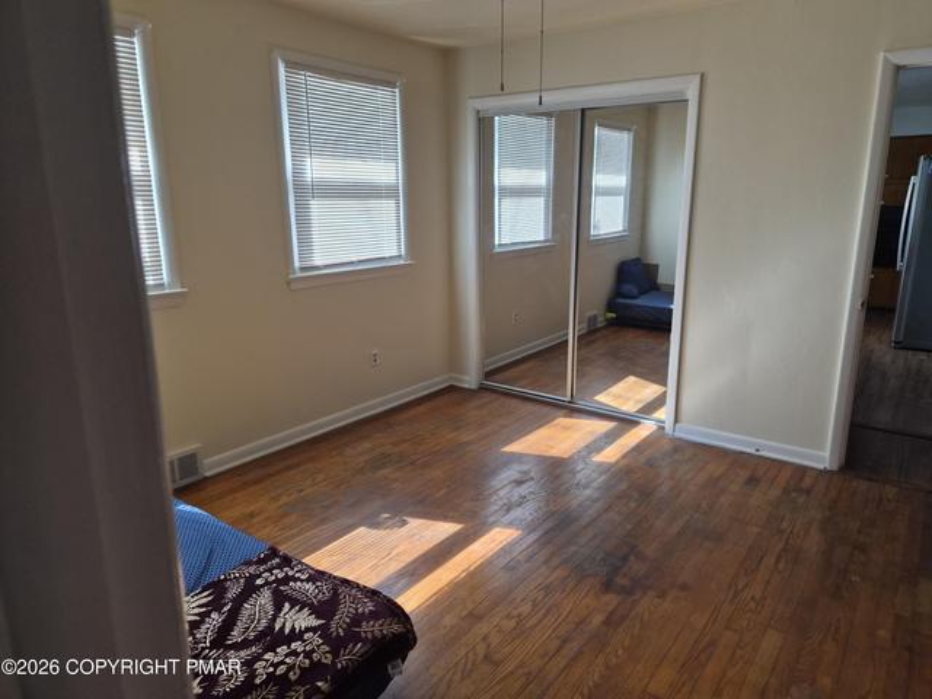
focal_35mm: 23
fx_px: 619
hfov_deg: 73.9
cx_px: 466
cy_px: 350
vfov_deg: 58.9
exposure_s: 1/180
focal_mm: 5.4
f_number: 1.8
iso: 125
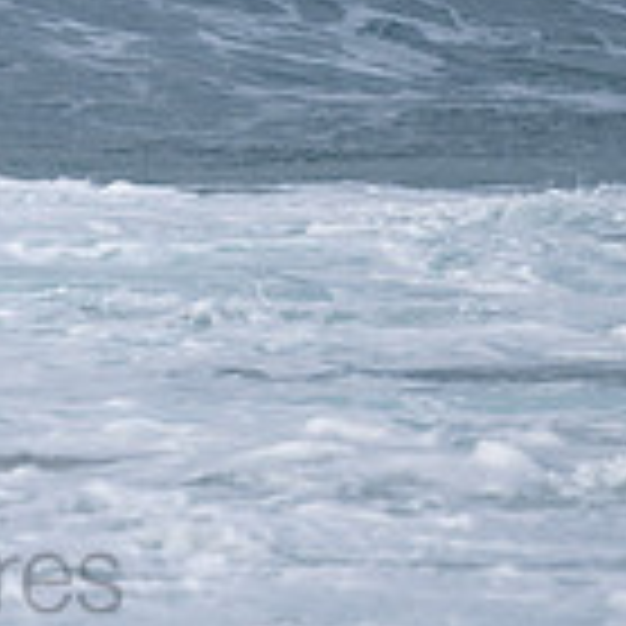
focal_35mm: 1909
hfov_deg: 0.9
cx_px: -225
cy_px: -173
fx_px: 39058
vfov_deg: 0.9
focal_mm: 500
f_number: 5.6
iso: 100
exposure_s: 1/1000
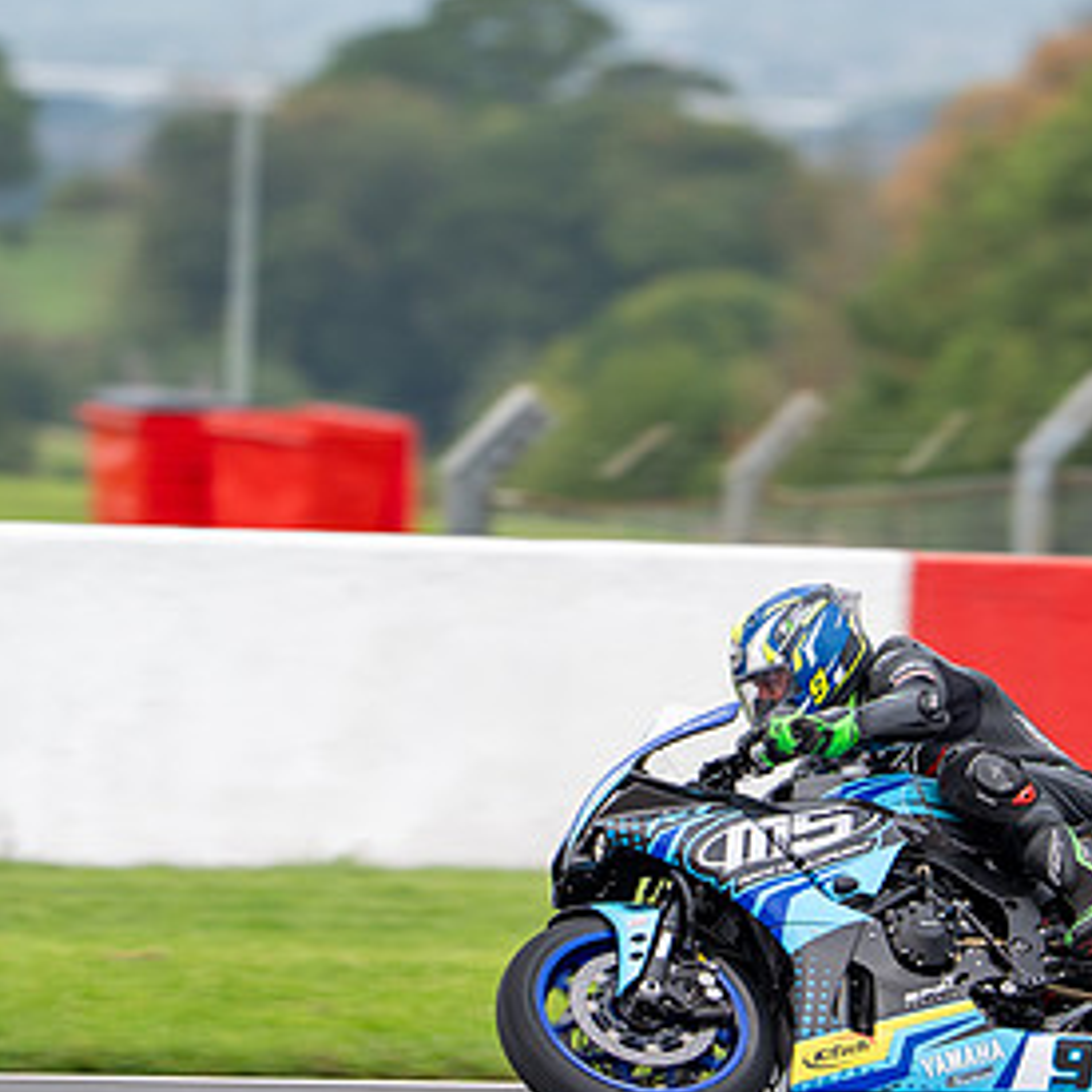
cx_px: 850
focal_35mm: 664
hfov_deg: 2.6
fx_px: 23698
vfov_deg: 2.6
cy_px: 633
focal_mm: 335
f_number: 4.5
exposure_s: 1/500
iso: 250
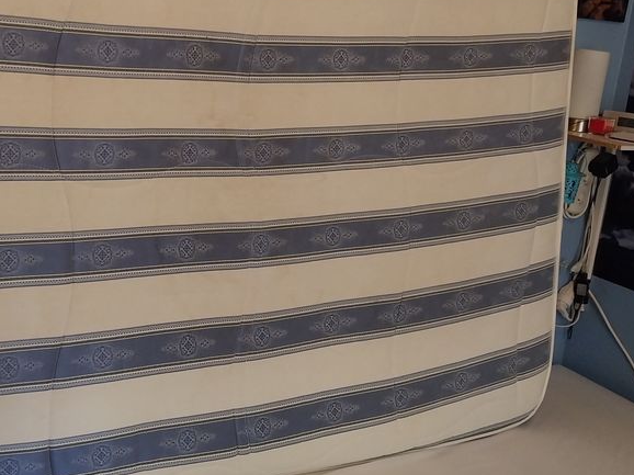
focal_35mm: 45
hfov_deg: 40.7
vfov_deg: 31.9
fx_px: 824
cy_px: 154
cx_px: 144
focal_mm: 4
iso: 400
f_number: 1.8
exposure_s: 1/50
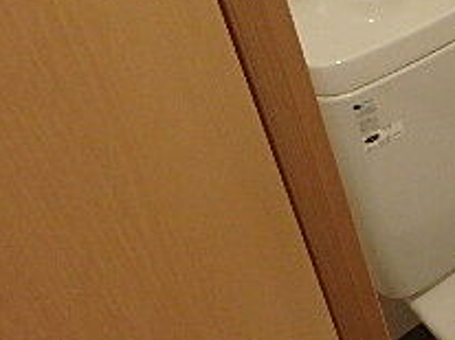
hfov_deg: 24.9
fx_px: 854
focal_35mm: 65
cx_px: 629
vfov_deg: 22.6
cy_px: 180
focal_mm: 3.7
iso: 640
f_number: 3.5
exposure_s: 1/30
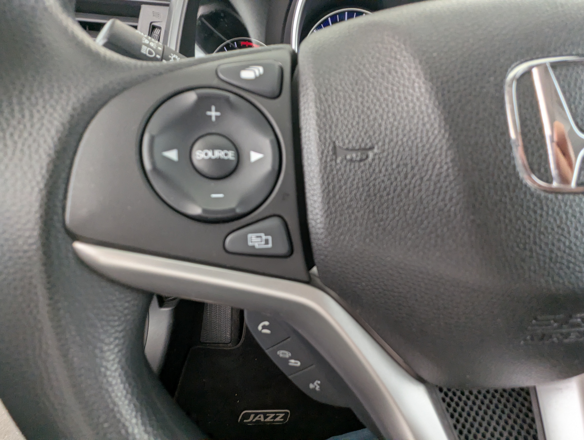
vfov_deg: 78.2
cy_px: 220
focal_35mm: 16
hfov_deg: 94.4
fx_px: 270
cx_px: 292
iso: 239
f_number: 2.2
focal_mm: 2.35
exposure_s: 1/58.9
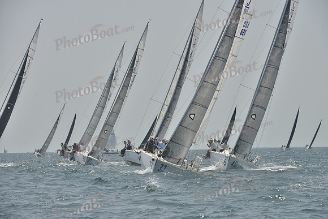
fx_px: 1823
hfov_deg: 10.3
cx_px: 164
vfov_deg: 6.9
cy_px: 110
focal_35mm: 200
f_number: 9
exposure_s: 1/1000
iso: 280
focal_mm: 200
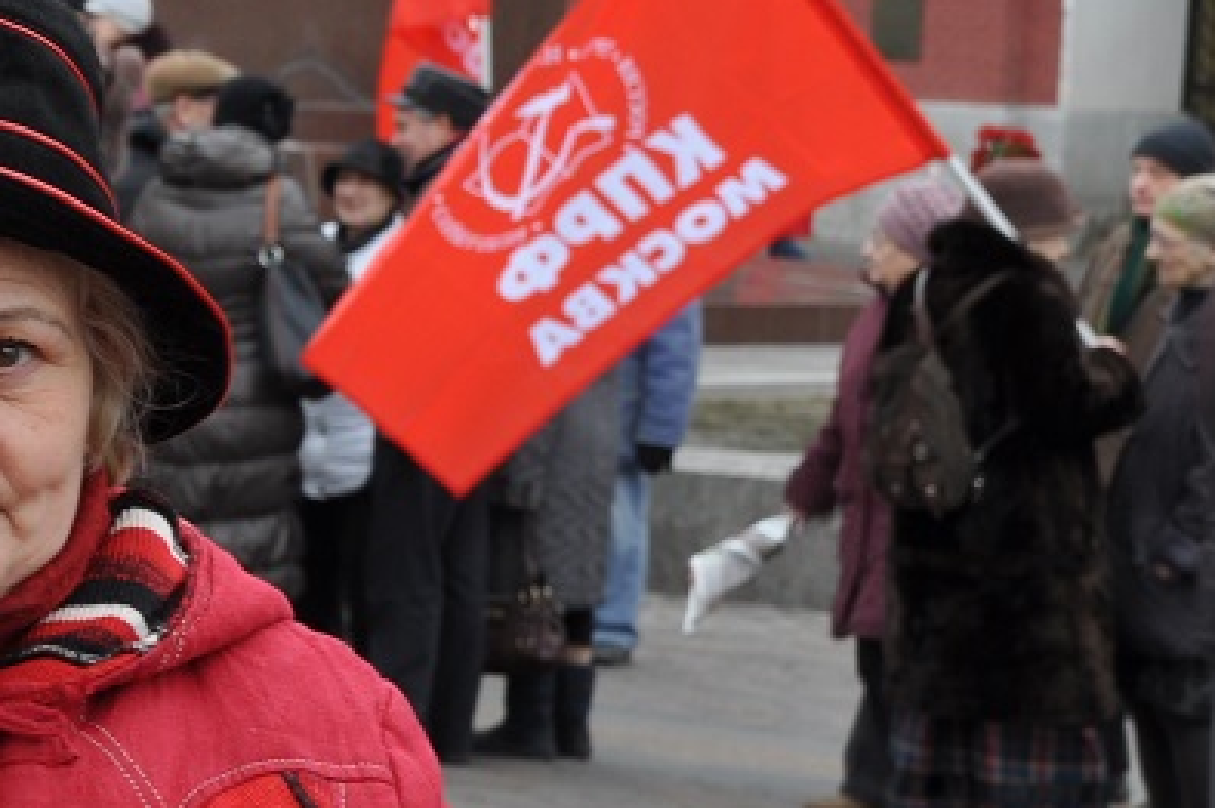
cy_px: 287
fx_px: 6238
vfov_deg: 7.4
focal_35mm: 185
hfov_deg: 10.9
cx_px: -299
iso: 200
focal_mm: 38
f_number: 8
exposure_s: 1/60
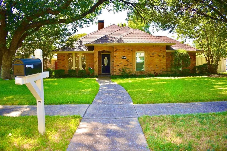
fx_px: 170
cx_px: 114
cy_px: 76
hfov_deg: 67.4
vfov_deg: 47.9
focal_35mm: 27
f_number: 3.5
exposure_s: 1/200
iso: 100
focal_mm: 18
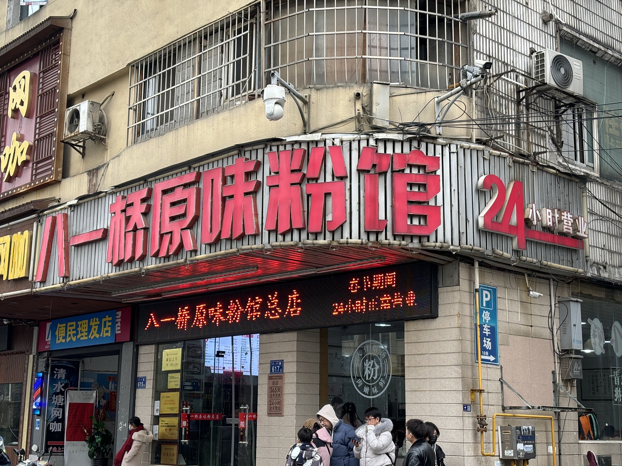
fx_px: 934
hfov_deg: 36.8
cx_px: 311
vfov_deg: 28.0
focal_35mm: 52
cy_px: 233
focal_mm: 5.96
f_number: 1.6
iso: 32
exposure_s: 1/139
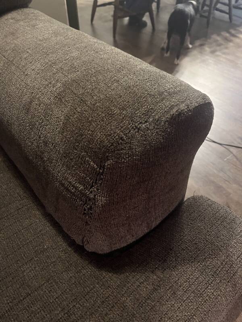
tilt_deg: -46.5
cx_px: 121
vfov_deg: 67.3
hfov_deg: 53.1
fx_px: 242
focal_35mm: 26
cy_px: 161
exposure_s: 1/30
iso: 800
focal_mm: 5.1
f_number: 1.6
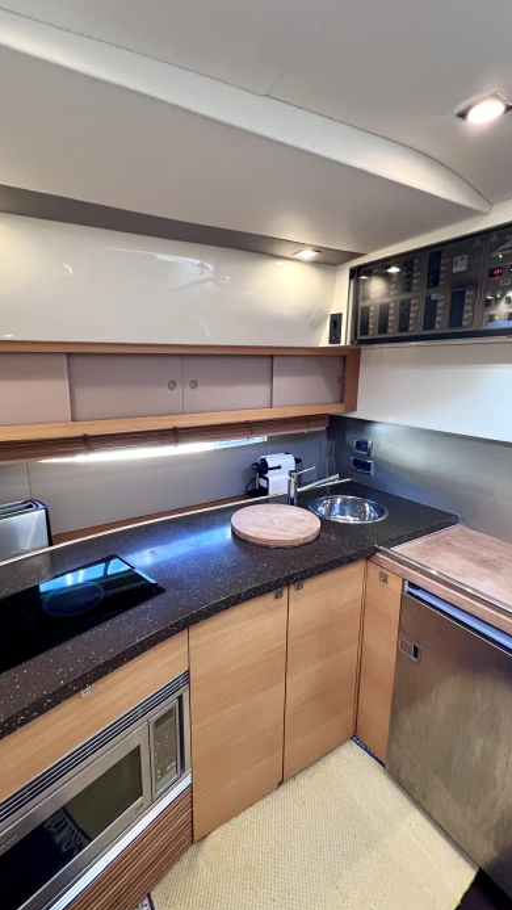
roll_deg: -0.8
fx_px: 362
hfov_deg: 70.3
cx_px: 224
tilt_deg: -11.1
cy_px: 440
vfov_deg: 103.0
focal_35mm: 15
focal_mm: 1.57
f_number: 1.8
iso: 320
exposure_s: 1/60
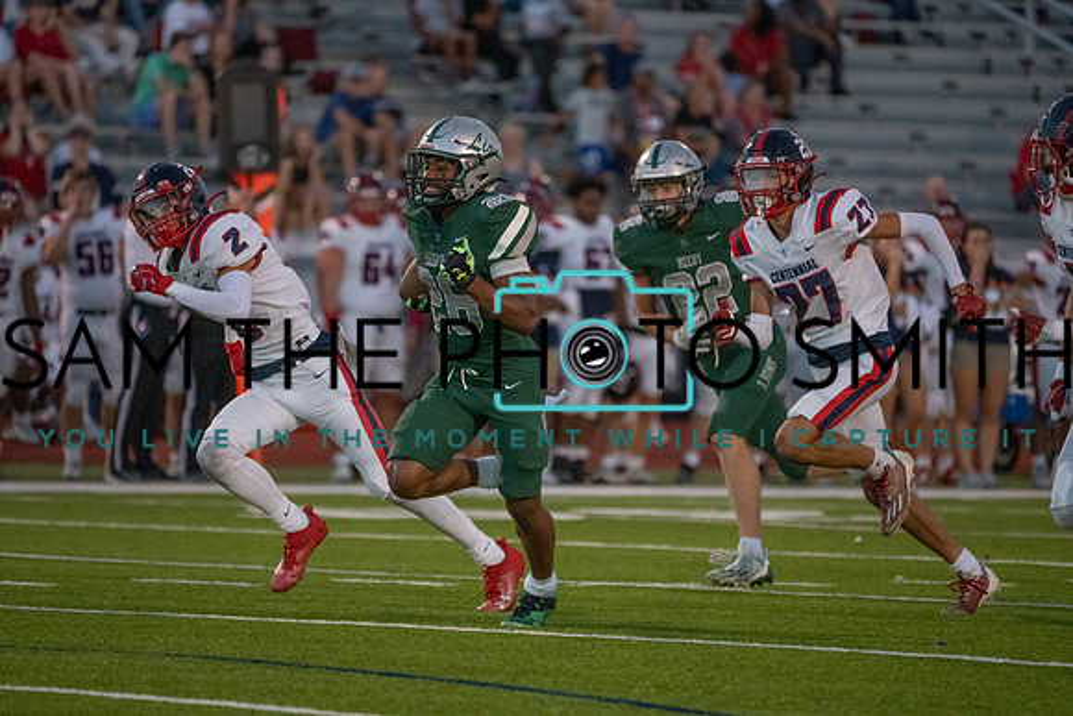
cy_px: 358
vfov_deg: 3.4
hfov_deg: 5.2
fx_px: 11924
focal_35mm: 400
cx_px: 536
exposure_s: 1/1250
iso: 12800
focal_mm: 400
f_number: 5.6
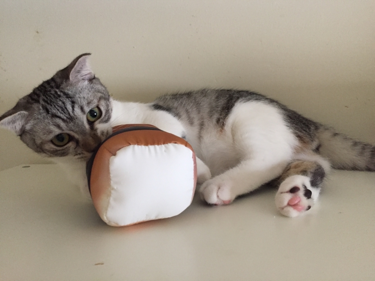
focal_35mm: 29
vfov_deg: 48.2
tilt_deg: -6.7
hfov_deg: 61.7
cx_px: 188
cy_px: 140
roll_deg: +1.3
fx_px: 314
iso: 250
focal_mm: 4.15
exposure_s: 1/30
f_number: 2.2
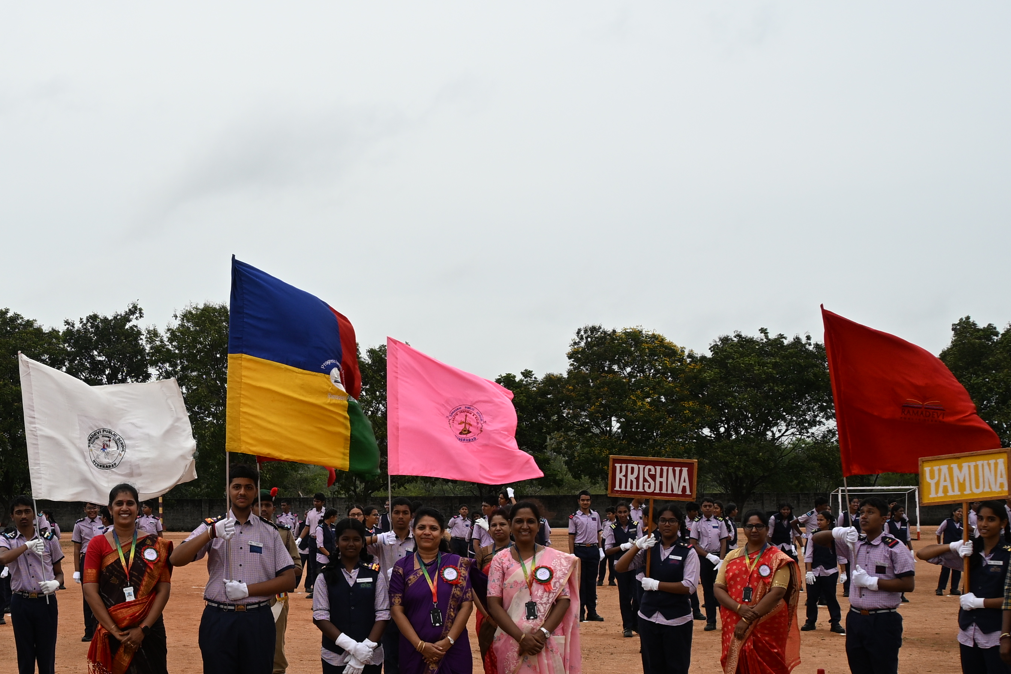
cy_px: 462
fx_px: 2655
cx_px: 247
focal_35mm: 95
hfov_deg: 21.4
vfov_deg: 14.4
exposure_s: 1/400
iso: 100
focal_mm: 30.5
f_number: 10
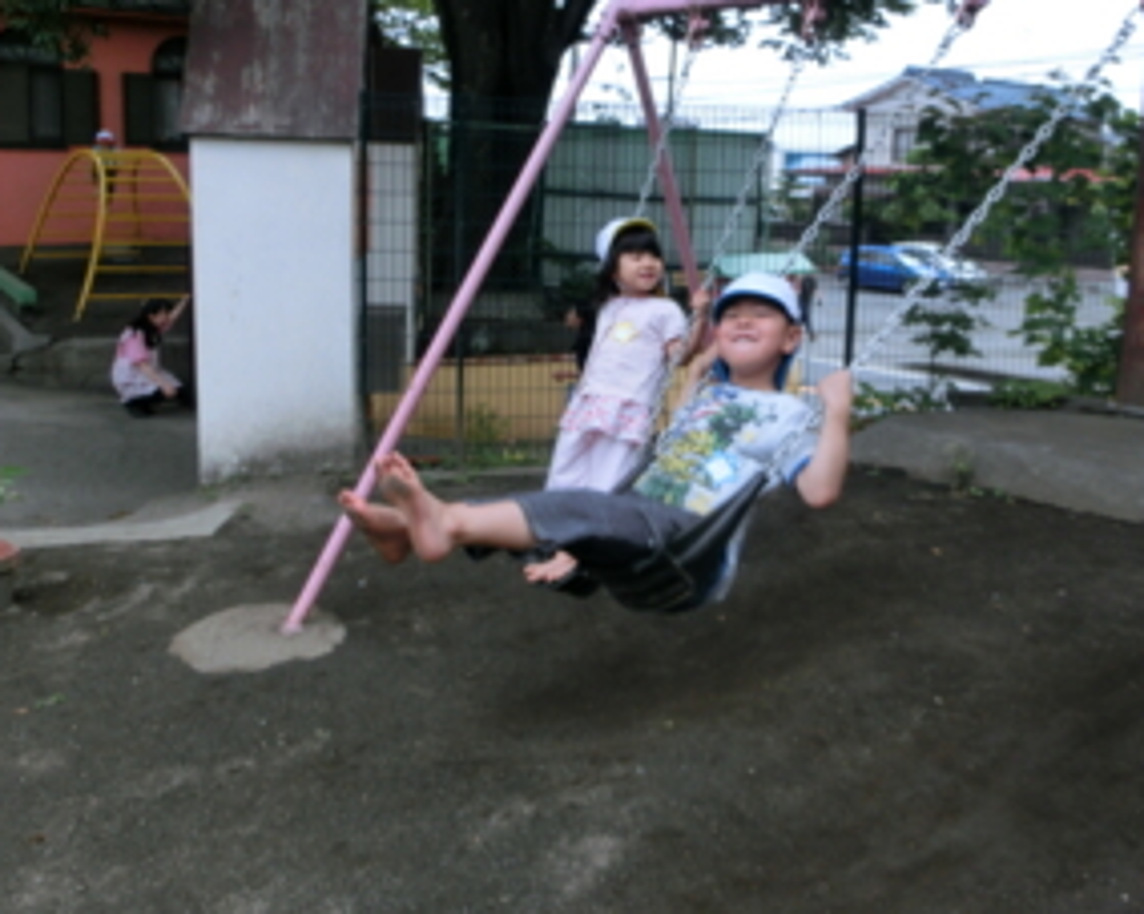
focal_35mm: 33
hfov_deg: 54.2
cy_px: 322
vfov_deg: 44.0
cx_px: 616
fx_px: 1117
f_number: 3
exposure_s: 1/400
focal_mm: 4.24
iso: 80
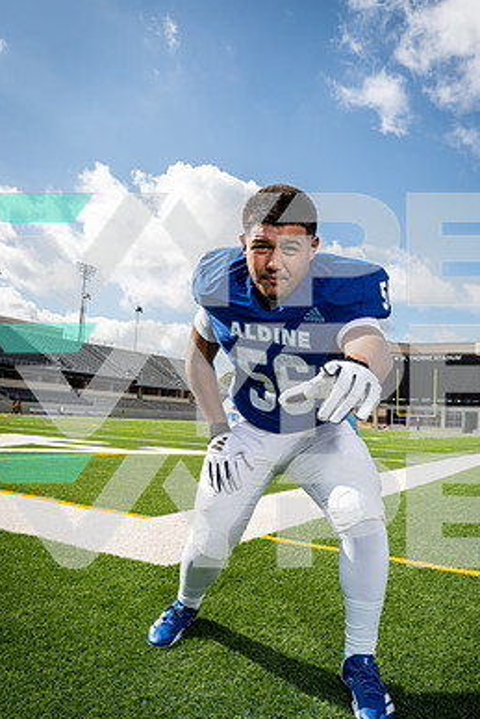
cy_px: 382
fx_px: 579
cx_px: 259
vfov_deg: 63.6
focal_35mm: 29
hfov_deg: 45.0
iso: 125
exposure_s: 1/250
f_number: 8
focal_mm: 25
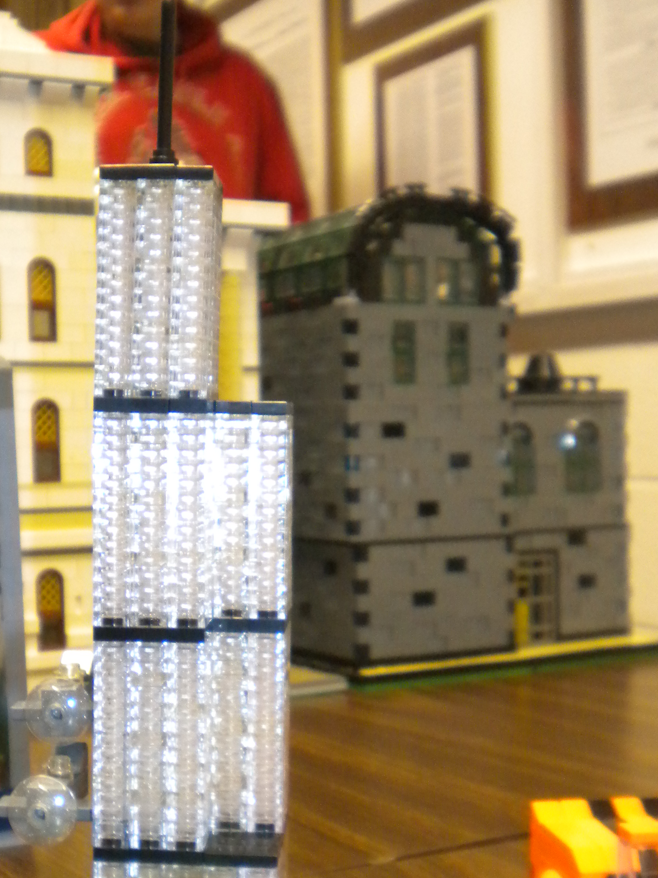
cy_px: 528
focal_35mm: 55
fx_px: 1394
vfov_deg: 34.8
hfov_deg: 26.5
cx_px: 237
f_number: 3.1
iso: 400
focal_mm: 6.3
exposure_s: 1/30
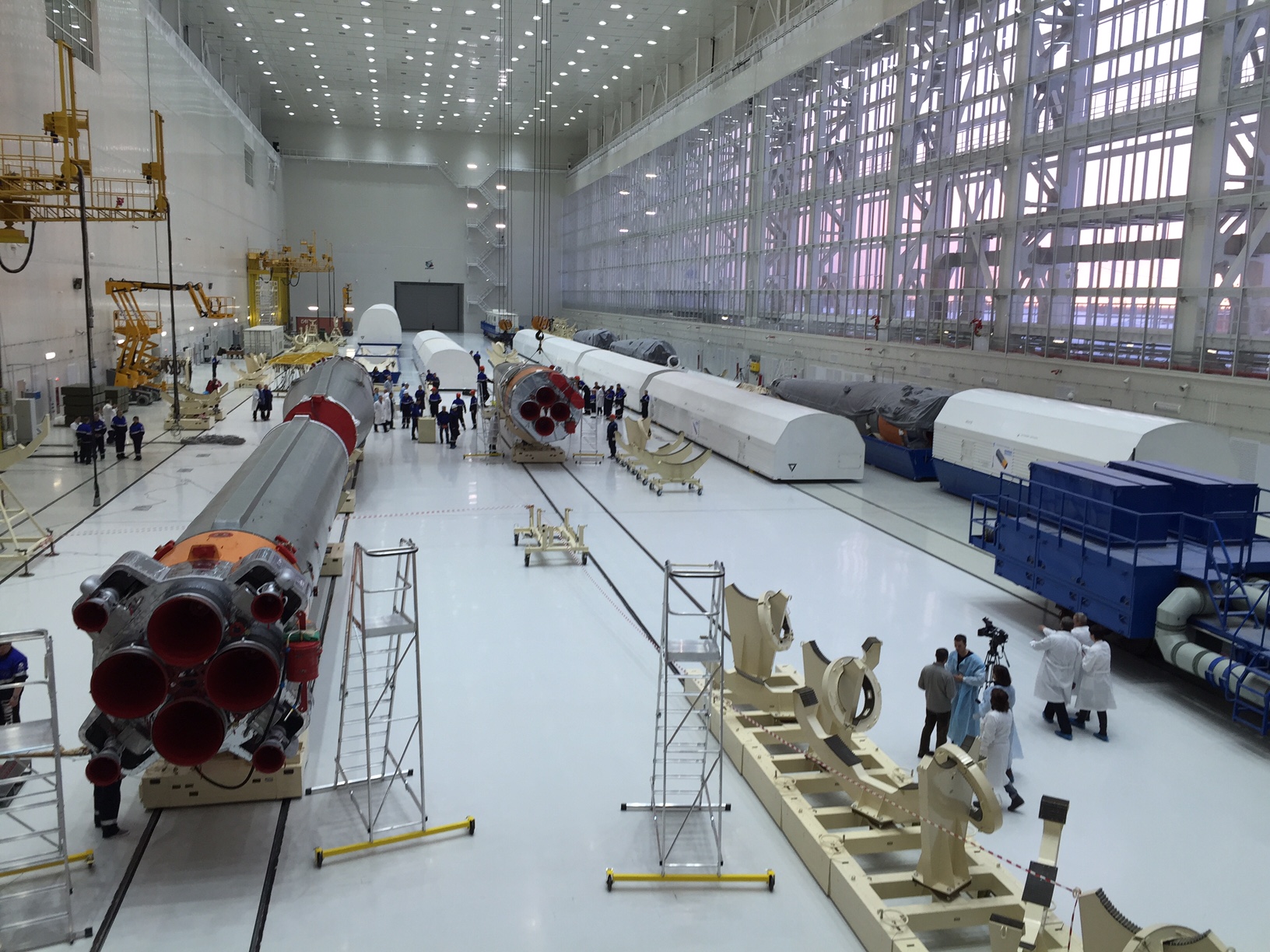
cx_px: 635
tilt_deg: -7.1
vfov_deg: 48.2
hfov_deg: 61.7
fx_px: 1064
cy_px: 476
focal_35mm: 29
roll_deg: -1.3
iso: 32
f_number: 2.2
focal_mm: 4.15
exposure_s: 1/50
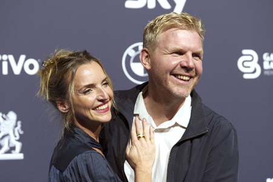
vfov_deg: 15.0
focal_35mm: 91
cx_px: 136
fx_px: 690
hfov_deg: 22.4
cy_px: 91
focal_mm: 91
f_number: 4
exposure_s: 1/250
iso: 800
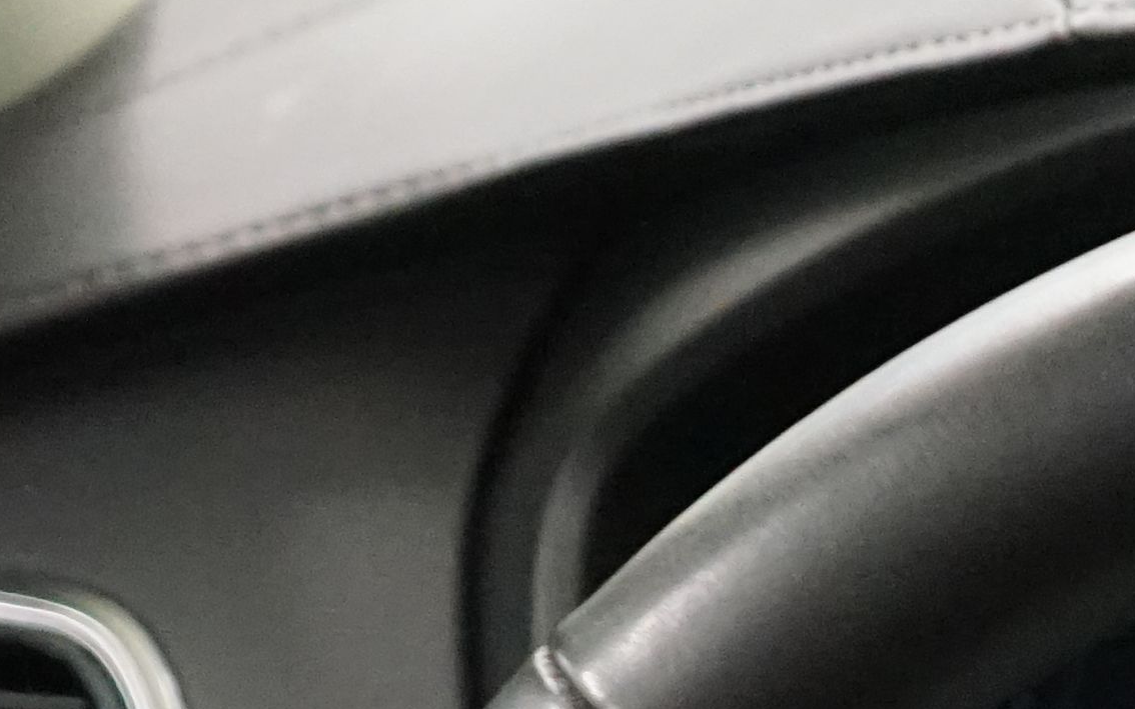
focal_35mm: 178
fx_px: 5507
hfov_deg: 11.1
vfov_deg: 6.9
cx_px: 1886
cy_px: 1769
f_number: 4
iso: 6400
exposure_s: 1/60
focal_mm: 33
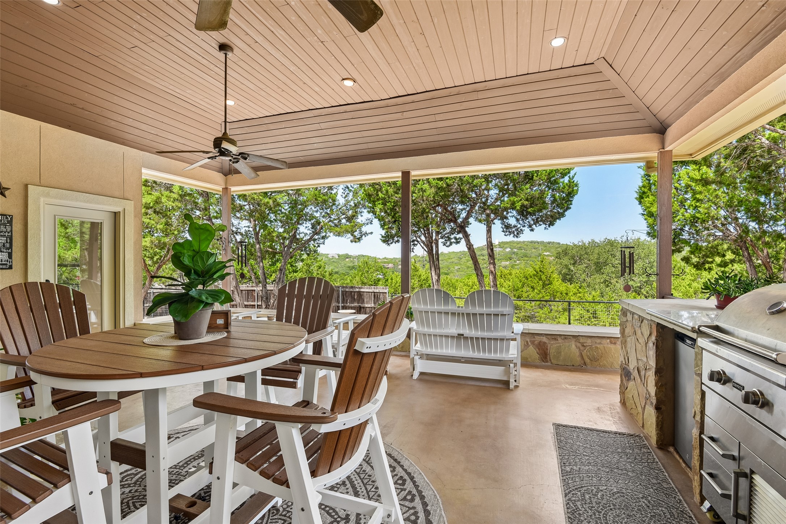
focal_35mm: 16
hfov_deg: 96.7
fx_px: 349
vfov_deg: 73.7
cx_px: 393
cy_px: 262
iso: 400
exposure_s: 1/80
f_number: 8
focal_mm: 16
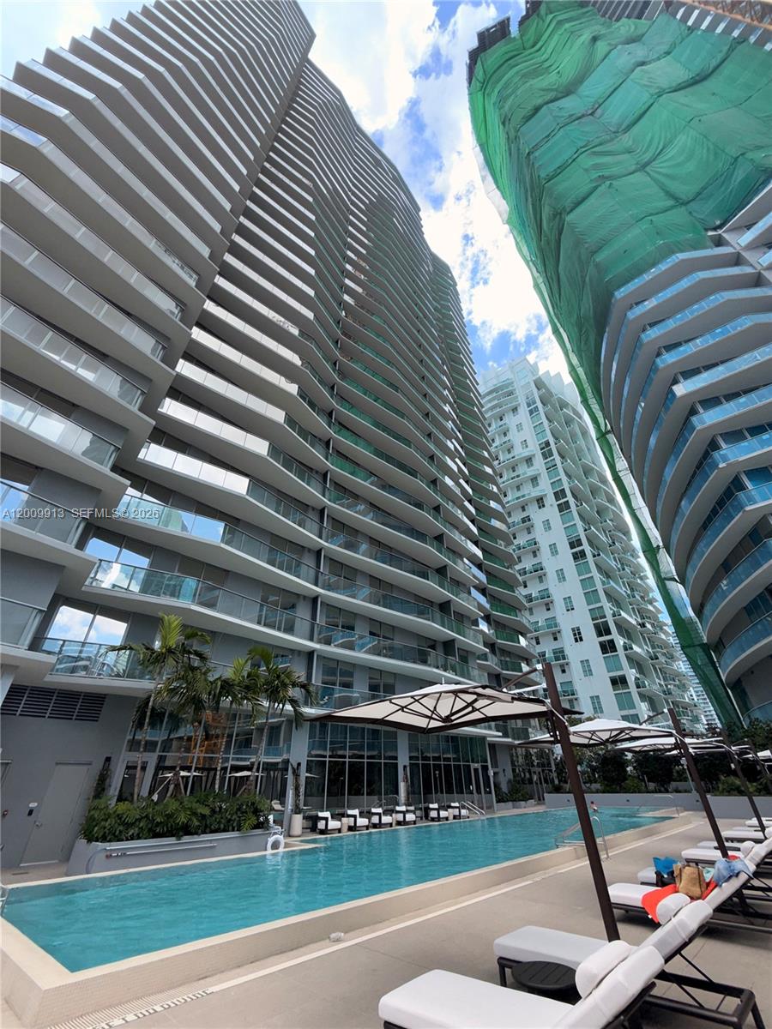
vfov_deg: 102.1
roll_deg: +1.0
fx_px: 416
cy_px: 514
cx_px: 386
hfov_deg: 85.7
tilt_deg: +34.6
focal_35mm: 14
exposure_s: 1/293
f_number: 2.2
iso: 16
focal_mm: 2.22
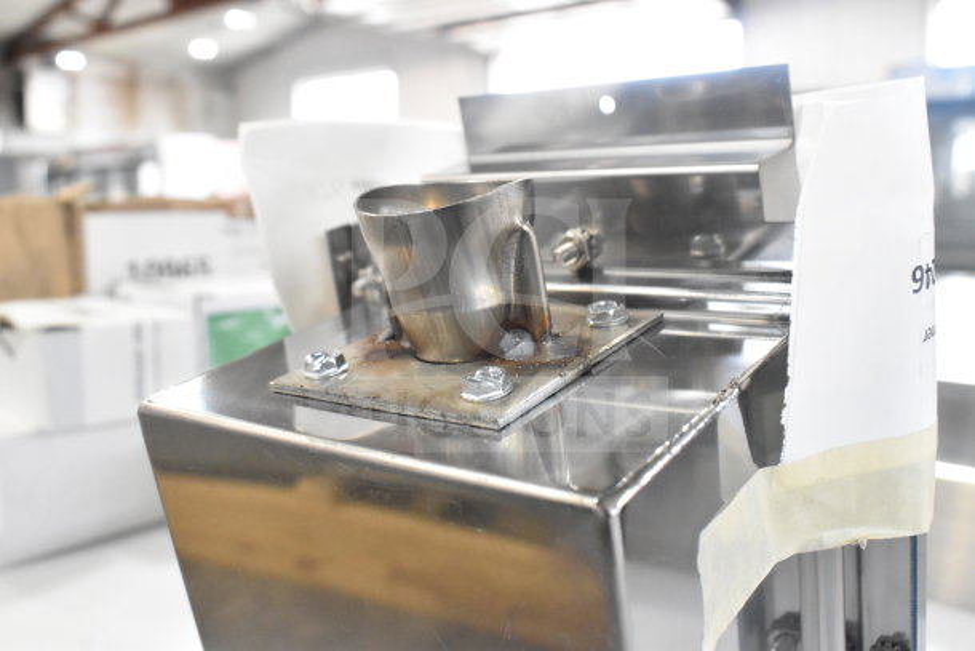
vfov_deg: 36.9
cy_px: 326
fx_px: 975
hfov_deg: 53.1
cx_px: 488
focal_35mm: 36
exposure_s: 1/250
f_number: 8
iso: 6400
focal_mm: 24
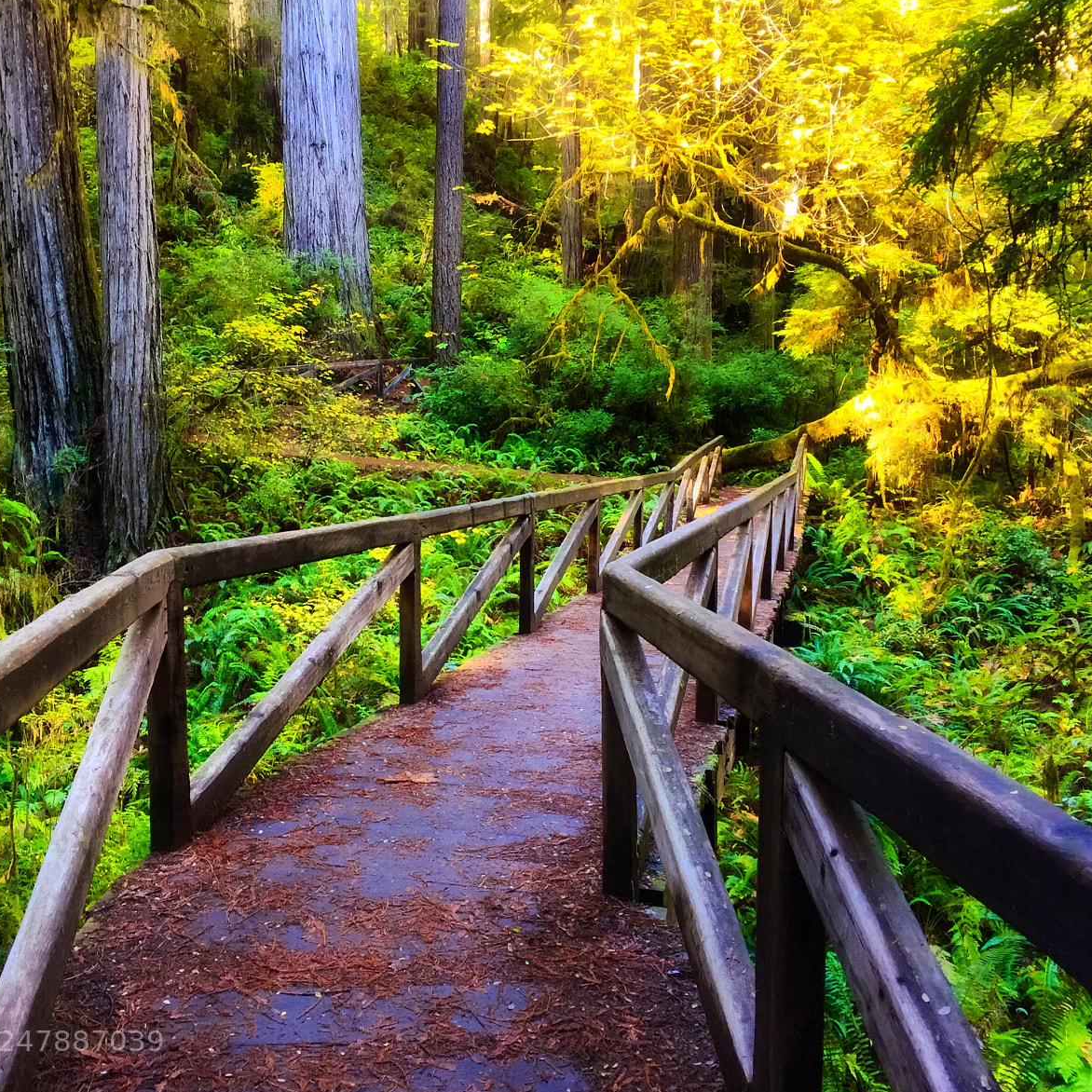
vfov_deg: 47.2
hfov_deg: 46.9
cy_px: 555
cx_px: 421
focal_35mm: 35
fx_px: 1249
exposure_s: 1/15
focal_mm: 4.15
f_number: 2.2
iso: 200
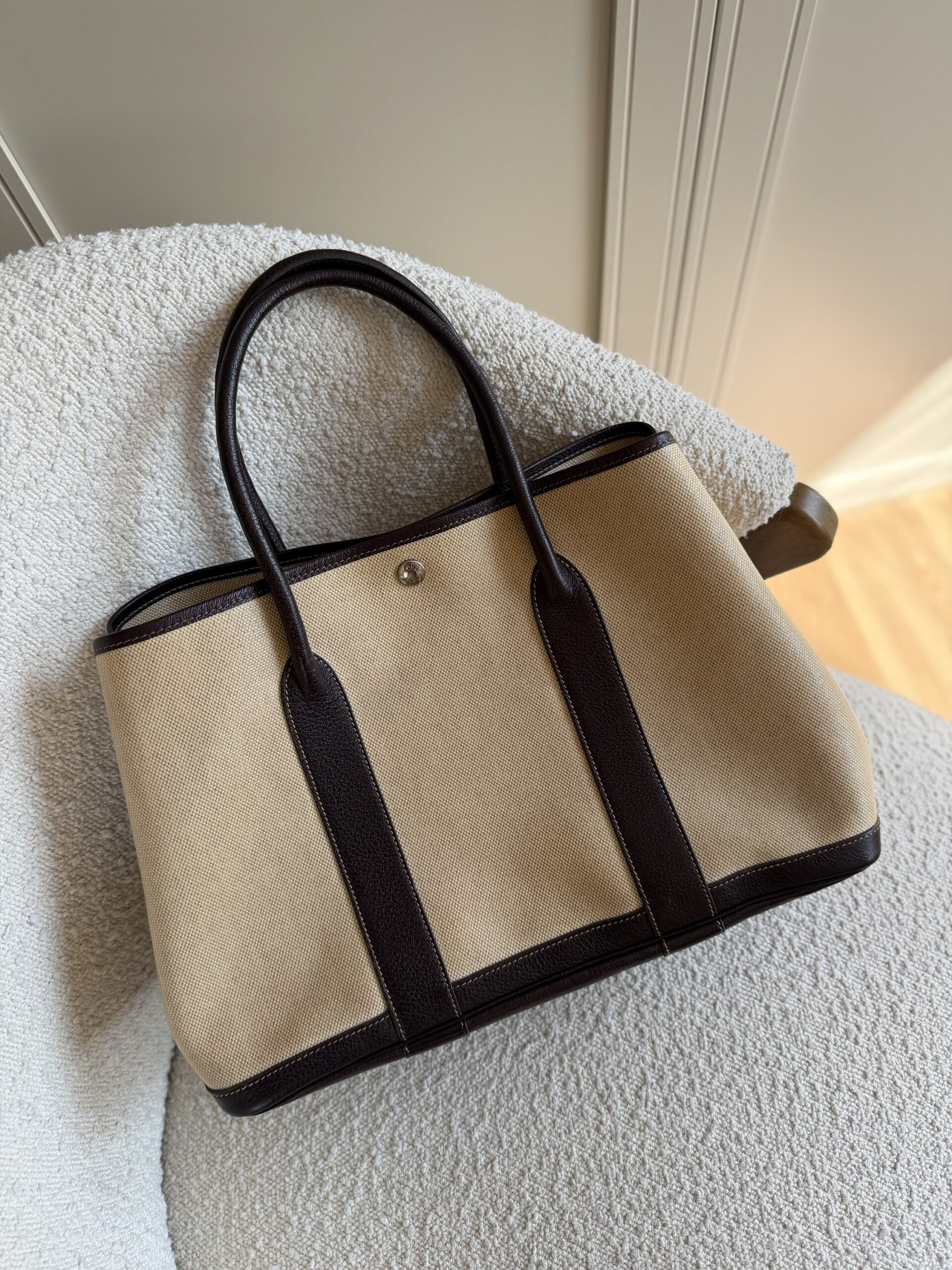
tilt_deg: -63.5
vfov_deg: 71.6
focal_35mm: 24
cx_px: 476
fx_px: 880
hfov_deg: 56.8
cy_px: 635
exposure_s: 1/322
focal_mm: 6.76
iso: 80
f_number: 1.78
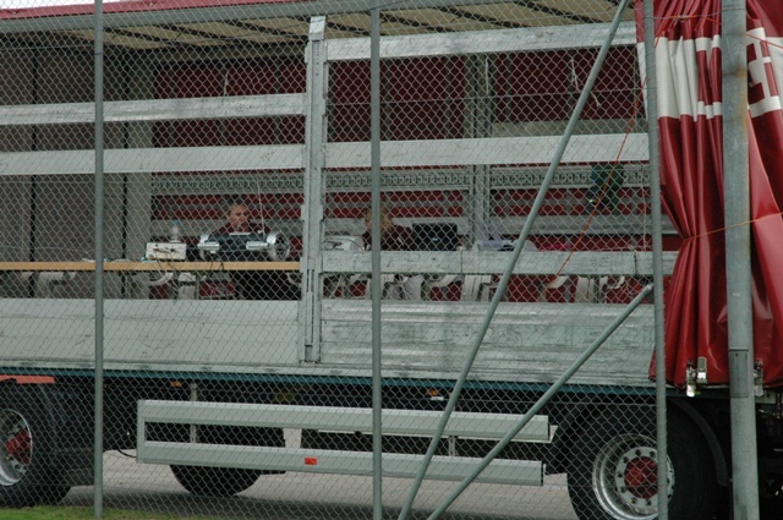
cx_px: 392
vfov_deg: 13.0
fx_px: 2281
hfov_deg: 19.5
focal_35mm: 105
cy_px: 260
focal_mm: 70
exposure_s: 1/320
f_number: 9
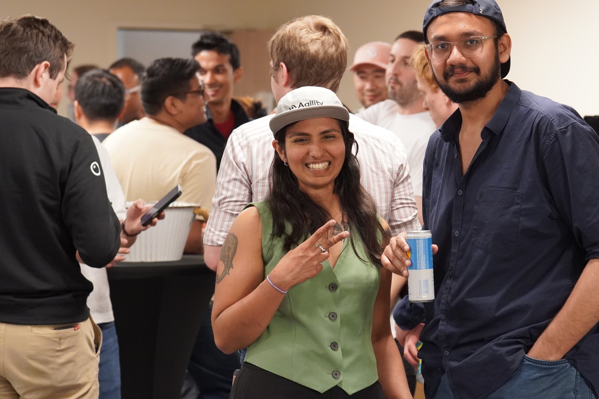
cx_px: 353
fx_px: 2323
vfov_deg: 9.8
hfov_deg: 14.7
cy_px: 195
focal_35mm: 140
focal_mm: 75
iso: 2000
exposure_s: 1/160
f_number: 4
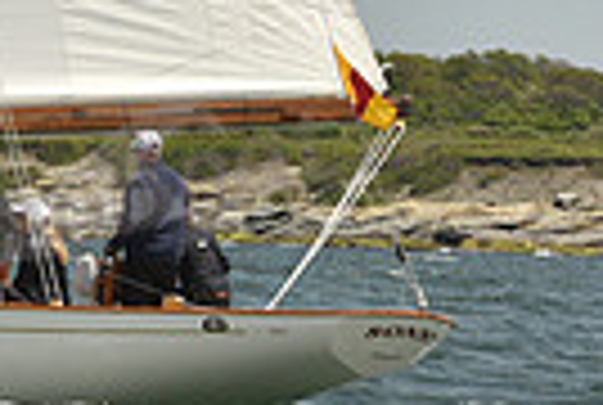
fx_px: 5070
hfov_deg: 6.7
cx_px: -410
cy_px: 25
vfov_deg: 4.6
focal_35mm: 302
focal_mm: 70
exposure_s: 1/1600
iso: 400
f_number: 9
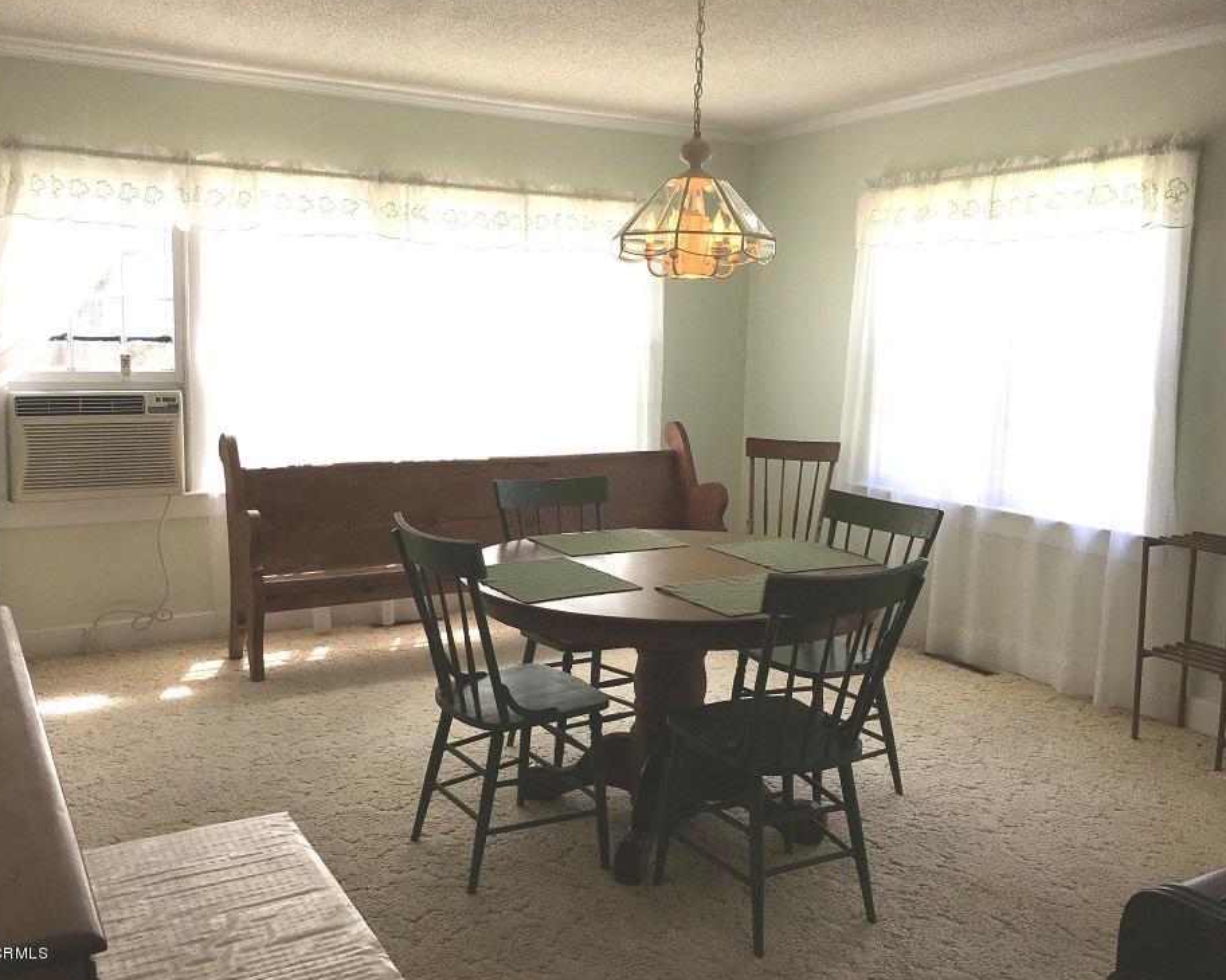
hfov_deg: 57.2
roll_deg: -0.7
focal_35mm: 31
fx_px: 1125
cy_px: 487
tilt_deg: -5.8
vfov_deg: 47.1
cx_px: 588
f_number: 2.2
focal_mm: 4.15
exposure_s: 1/120
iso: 25
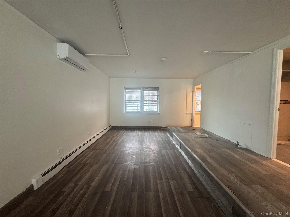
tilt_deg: -3.2
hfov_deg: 102.1
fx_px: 117
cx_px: 145
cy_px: 108
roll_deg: -0.2
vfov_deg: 85.7
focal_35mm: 14
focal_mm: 2.22
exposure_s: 1/60
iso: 200
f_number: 2.2
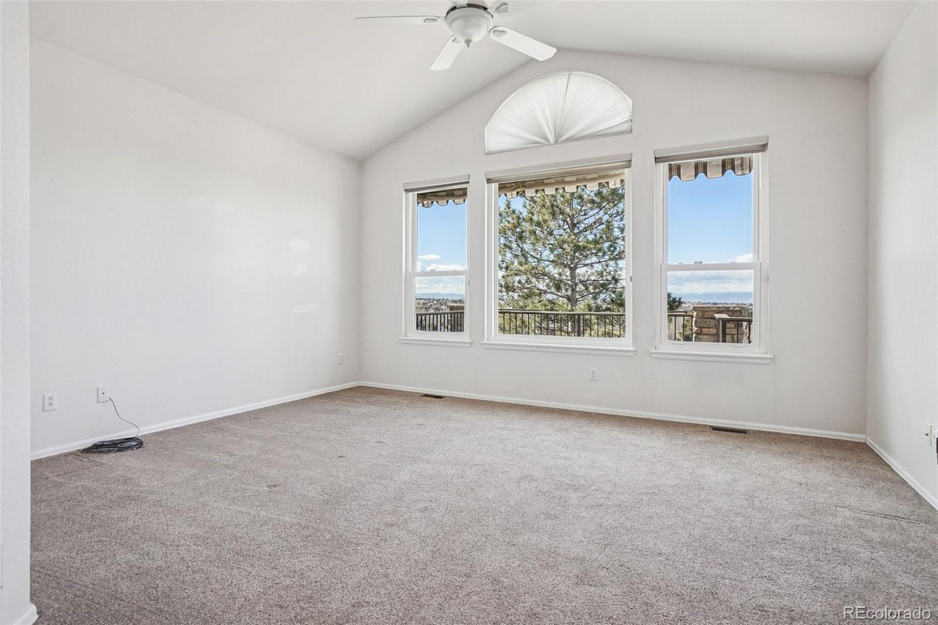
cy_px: 312
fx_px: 469
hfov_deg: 90.0
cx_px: 469
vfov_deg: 67.4
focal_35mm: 18
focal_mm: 12
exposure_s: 1/30
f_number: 8
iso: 125
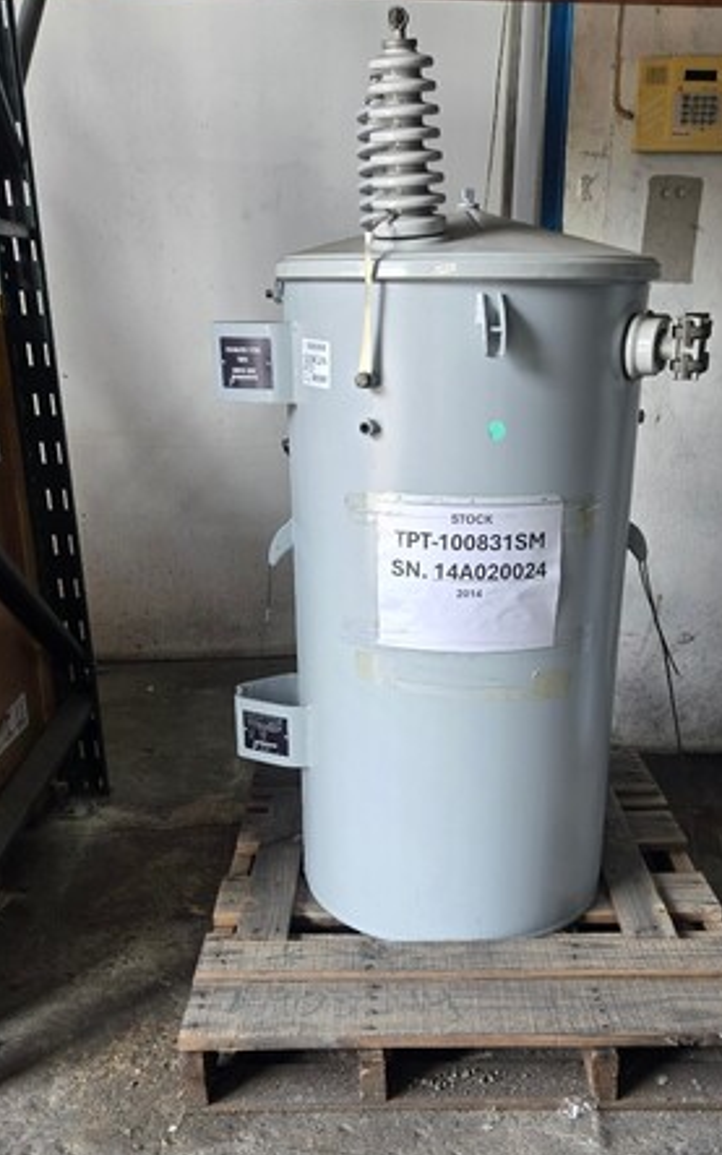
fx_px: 1039
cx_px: 404
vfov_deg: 57.5
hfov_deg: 38.3
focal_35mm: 33
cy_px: 709
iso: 64
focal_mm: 5.4
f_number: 1.8
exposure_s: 1/120
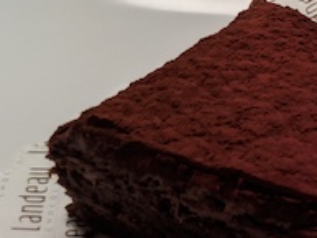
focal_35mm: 84
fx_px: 770
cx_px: 455
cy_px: 117
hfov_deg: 20.4
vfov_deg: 17.6
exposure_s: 1/25
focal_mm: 4.44
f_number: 1.8
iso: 403
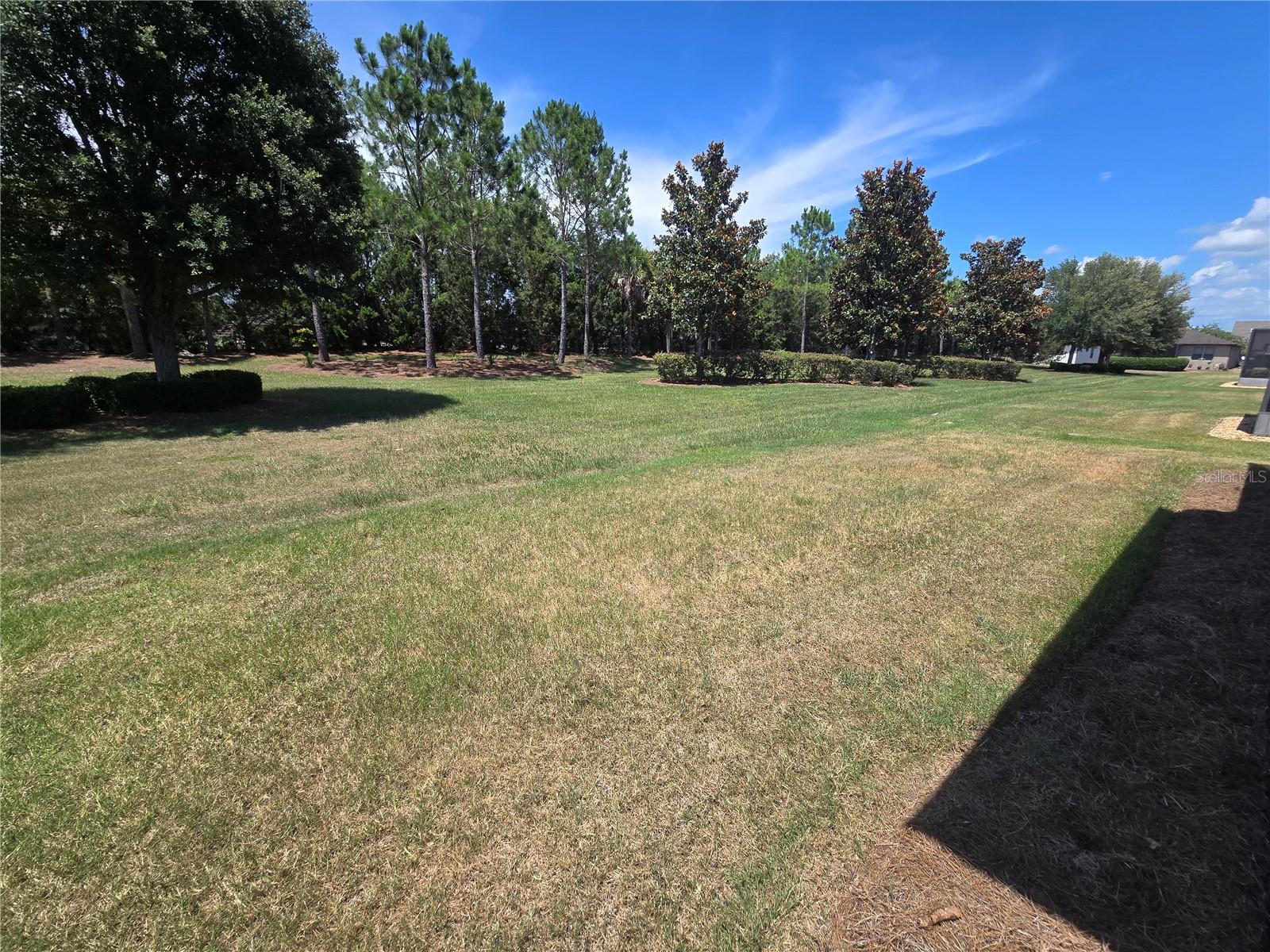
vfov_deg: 89.9
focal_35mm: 13
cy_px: 476
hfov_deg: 106.2
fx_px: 477
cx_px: 635
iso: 50
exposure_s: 1/2082
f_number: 2.2
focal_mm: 2.2
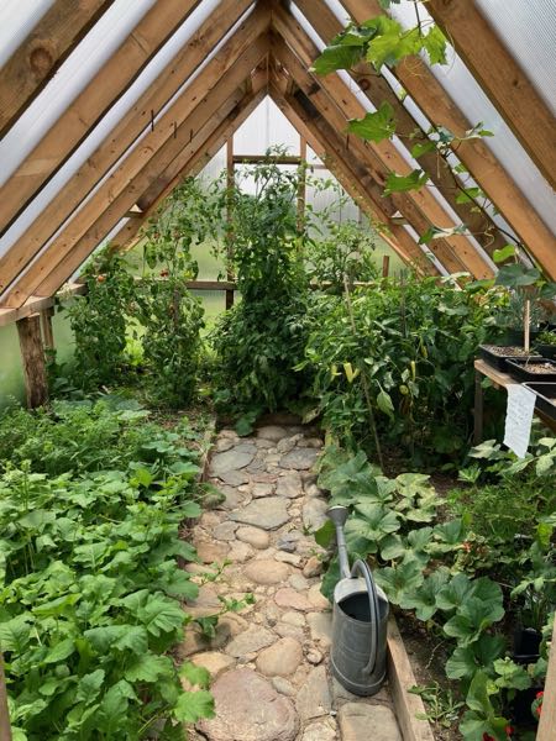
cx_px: 278
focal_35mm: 28
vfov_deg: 63.4
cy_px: 370
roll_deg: -1.2
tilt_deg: -13.5
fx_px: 600
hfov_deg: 49.7
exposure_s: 1/585
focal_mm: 3.99
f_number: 1.8
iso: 32
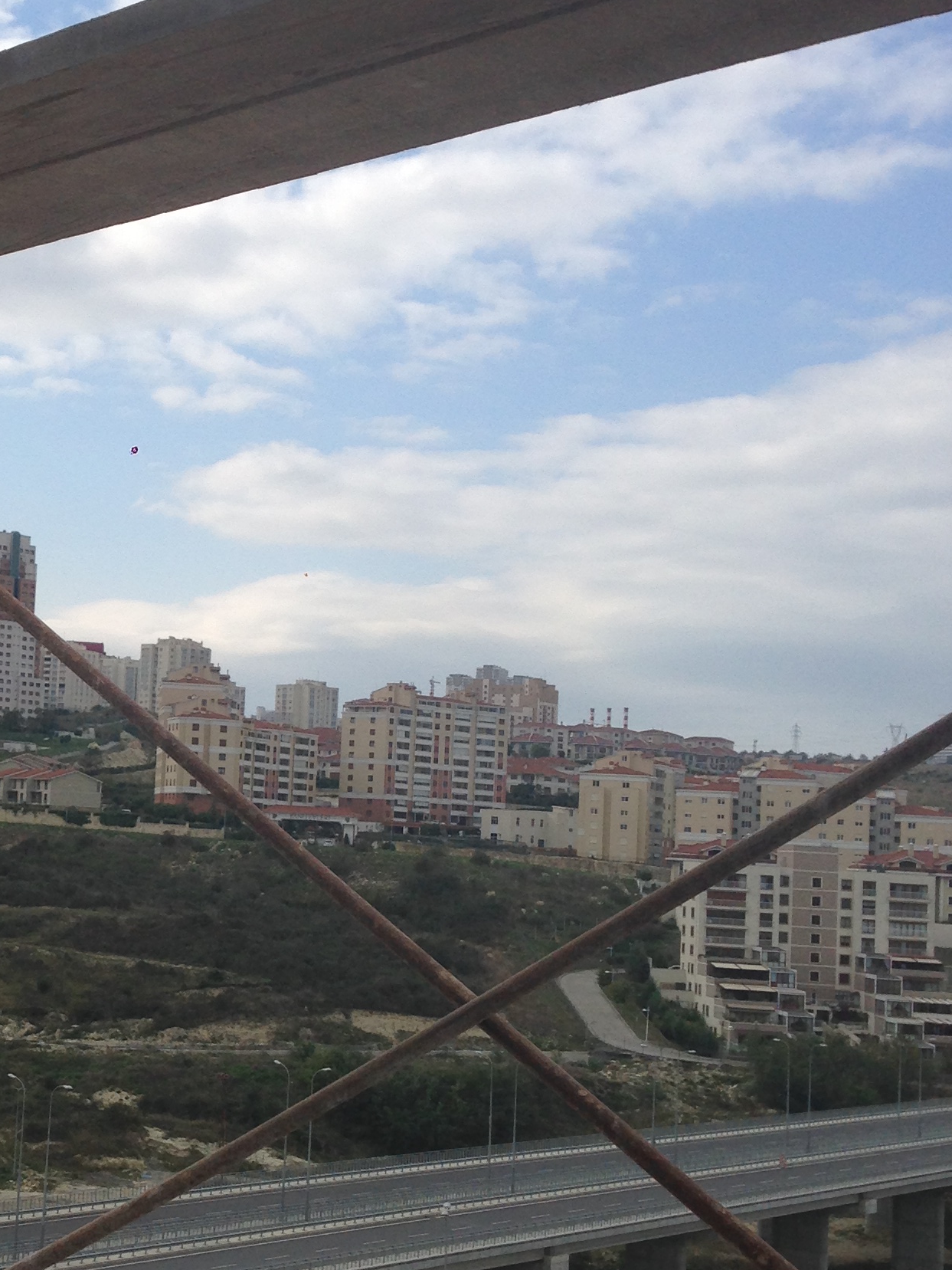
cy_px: 670
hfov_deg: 21.8
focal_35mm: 65
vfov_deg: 29.8
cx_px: 23
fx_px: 2383
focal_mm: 4.12
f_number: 2.4
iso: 50
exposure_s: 1/2169
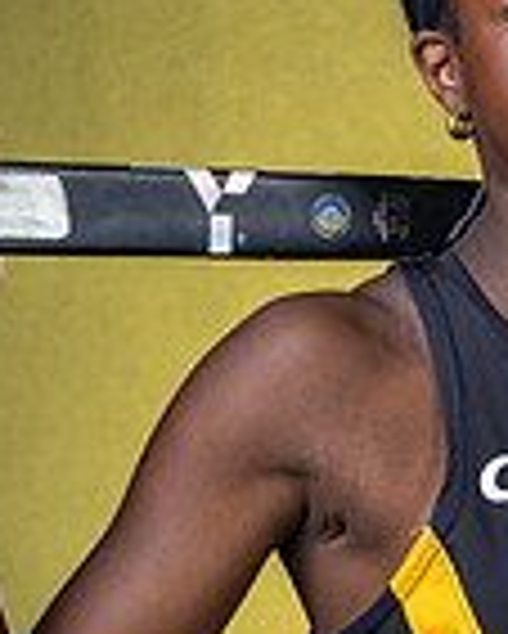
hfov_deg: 6.6
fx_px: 4318
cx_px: 852
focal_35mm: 230
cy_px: 558
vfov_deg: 8.4
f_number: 7.1
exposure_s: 1/160
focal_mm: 51
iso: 100
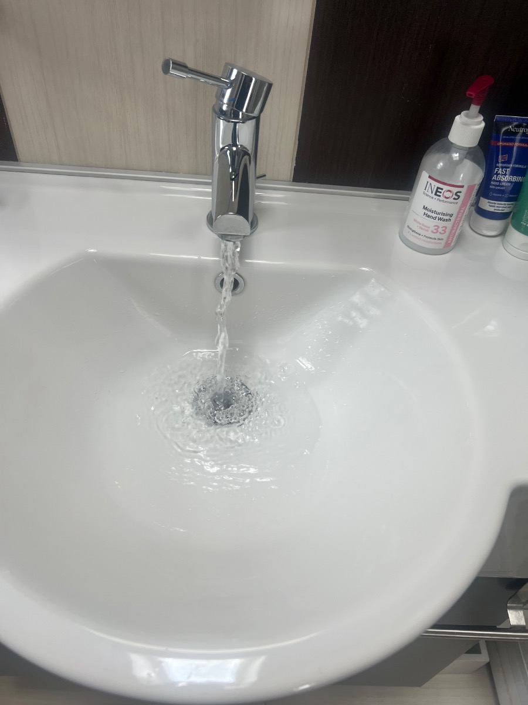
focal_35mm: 26
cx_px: 264
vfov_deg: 67.3
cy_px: 352
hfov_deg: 53.1
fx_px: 529
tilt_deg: -46.9
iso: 40
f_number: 1.5
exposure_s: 1/121
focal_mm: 5.7
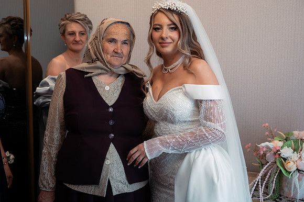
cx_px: 146
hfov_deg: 45.4
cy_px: 98
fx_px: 363
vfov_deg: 31.1
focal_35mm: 43
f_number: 2.8
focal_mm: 40
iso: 640
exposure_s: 1/200
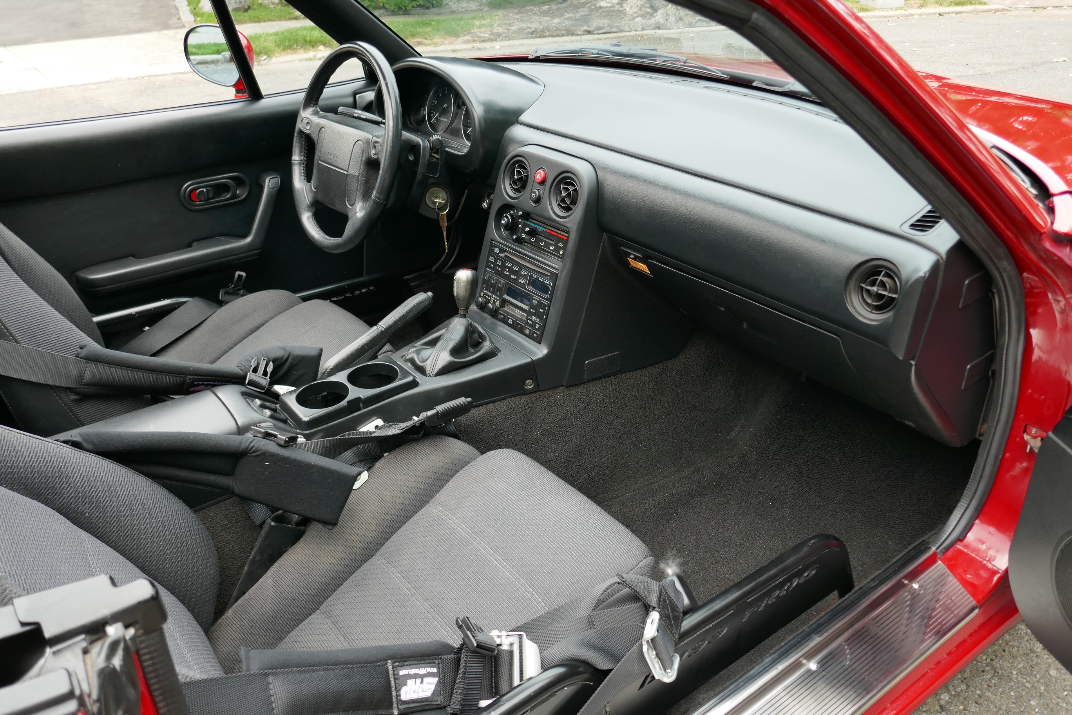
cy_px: 358
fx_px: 834
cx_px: 536
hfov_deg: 65.5
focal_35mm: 28
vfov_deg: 46.4
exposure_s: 1/100
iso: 125
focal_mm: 10.2
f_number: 3
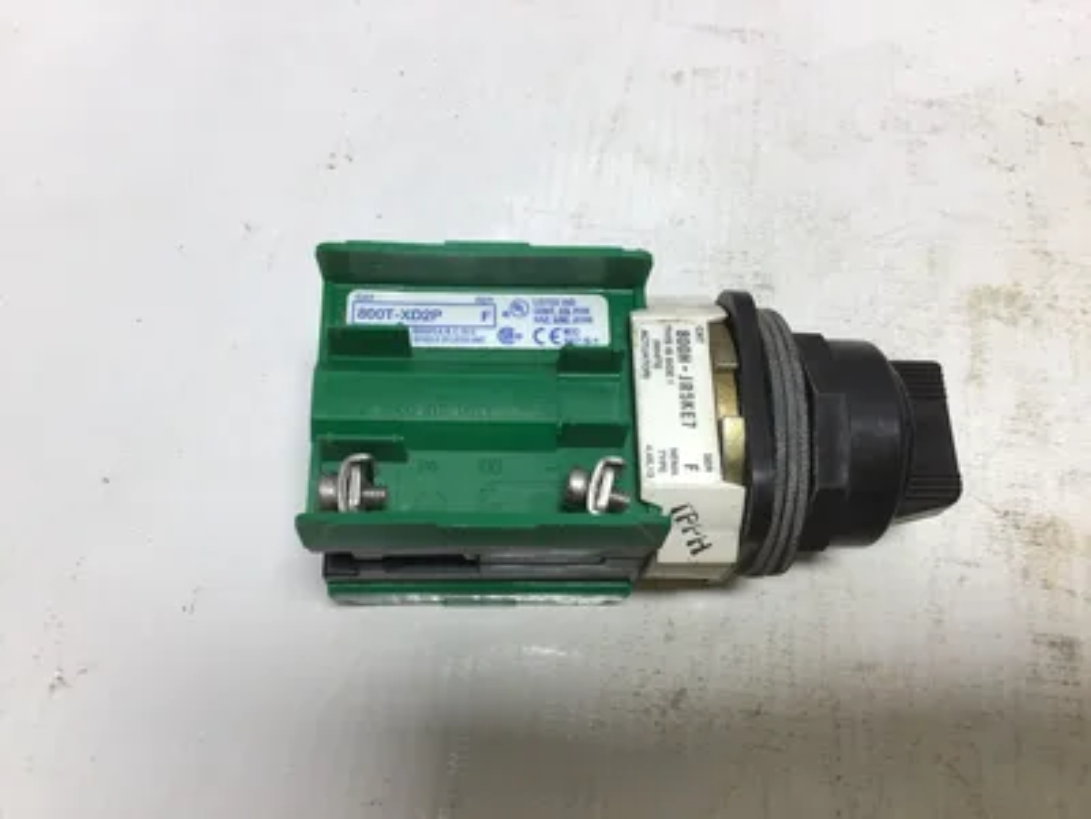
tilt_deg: -67.1
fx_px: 977
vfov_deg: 45.4
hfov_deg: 58.4
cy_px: 410
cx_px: 546
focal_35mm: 31
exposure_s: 1/129
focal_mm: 3.3
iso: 25
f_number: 2.4
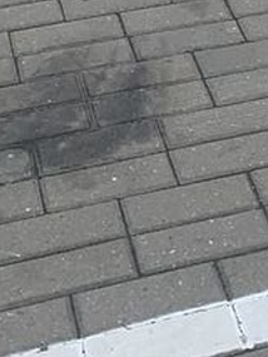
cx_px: 460
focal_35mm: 146
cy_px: -489
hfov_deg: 9.7
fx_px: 1506
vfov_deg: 11.3
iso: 25
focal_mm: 4.25
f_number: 1.8
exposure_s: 1/2114
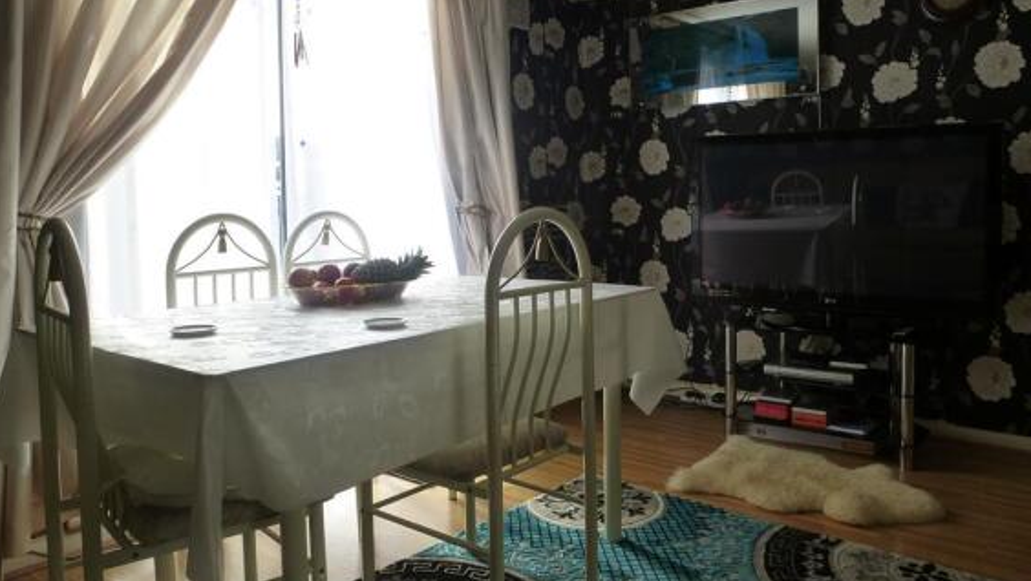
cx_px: 511
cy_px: 235
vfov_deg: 42.8
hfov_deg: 69.8
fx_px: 739
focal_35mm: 27
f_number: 4
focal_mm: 4.3
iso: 160
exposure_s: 1/100
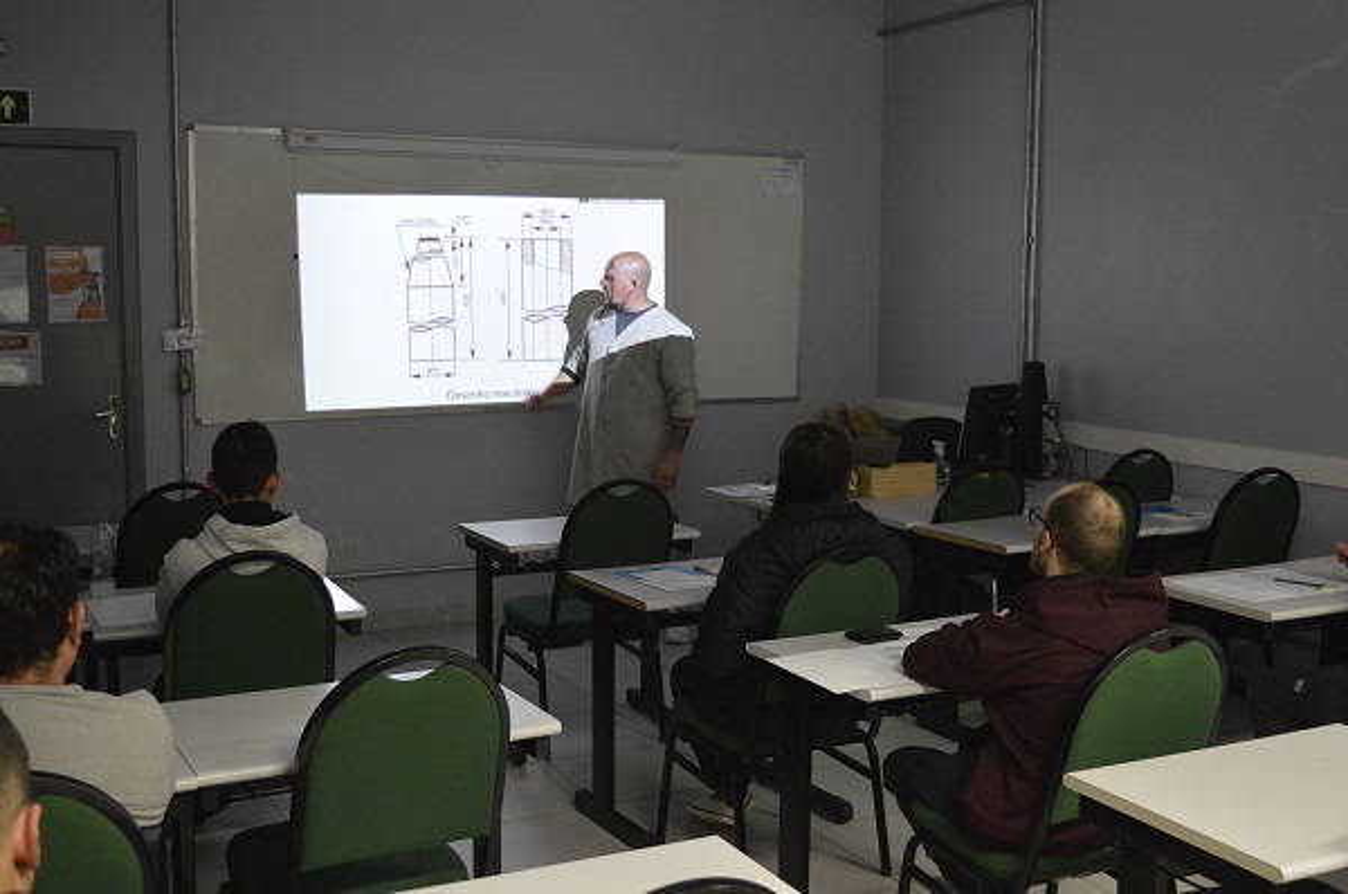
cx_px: 674
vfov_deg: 34.1
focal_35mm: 39
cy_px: 447
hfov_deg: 49.6
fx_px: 1458
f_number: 4
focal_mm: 26
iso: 2500
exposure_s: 1/60
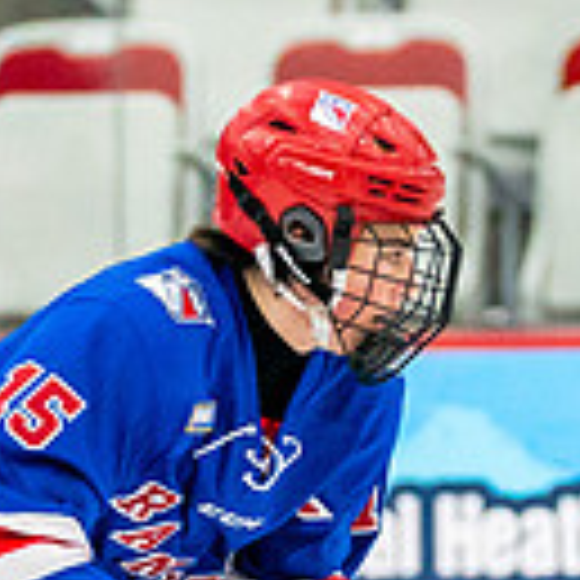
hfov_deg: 1.8
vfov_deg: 1.8
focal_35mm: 949
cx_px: 456
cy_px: 744
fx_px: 17990
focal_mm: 162
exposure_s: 1/1250
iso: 3200
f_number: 2.8
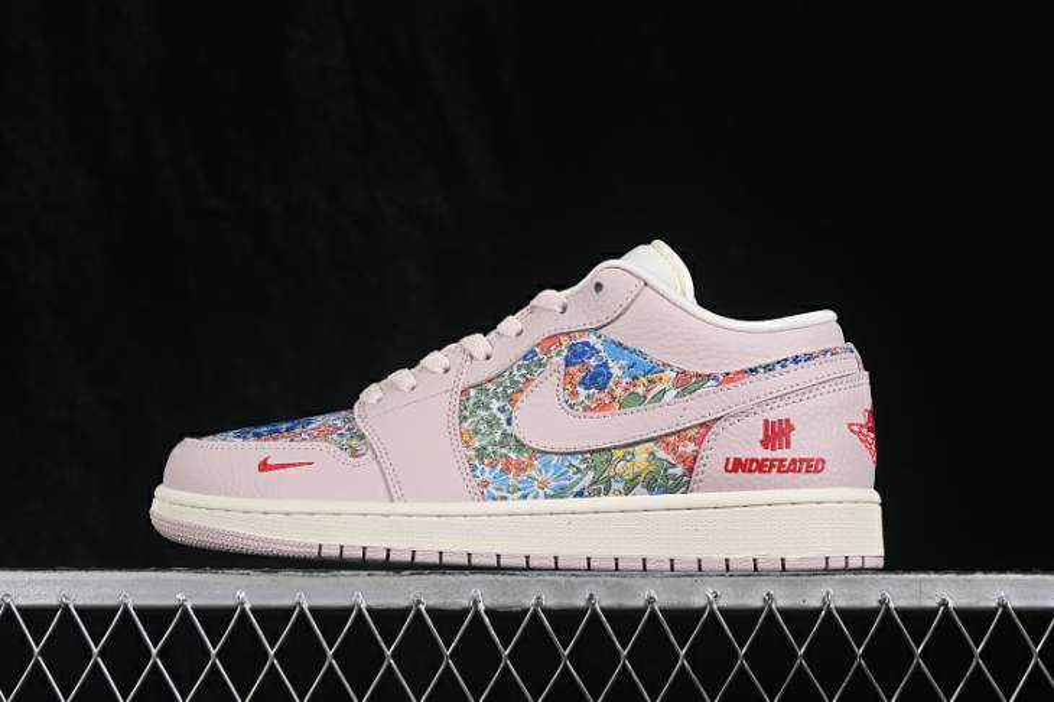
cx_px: 527
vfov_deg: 18.2
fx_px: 2195
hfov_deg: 27.0
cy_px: 351
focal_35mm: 75
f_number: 8
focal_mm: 50
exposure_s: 1/80
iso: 160
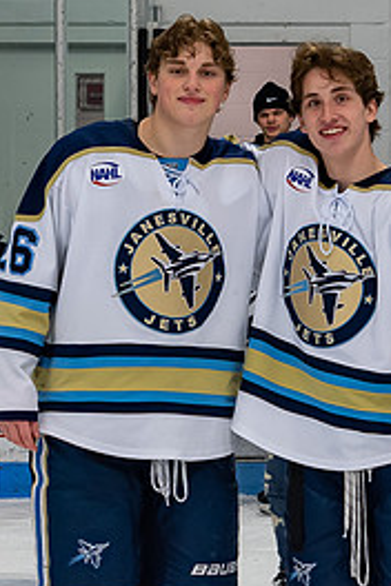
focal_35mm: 163
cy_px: 261
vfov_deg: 12.6
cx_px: 307
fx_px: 2655
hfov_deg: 8.4
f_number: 4
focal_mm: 35
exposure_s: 1/250
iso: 400
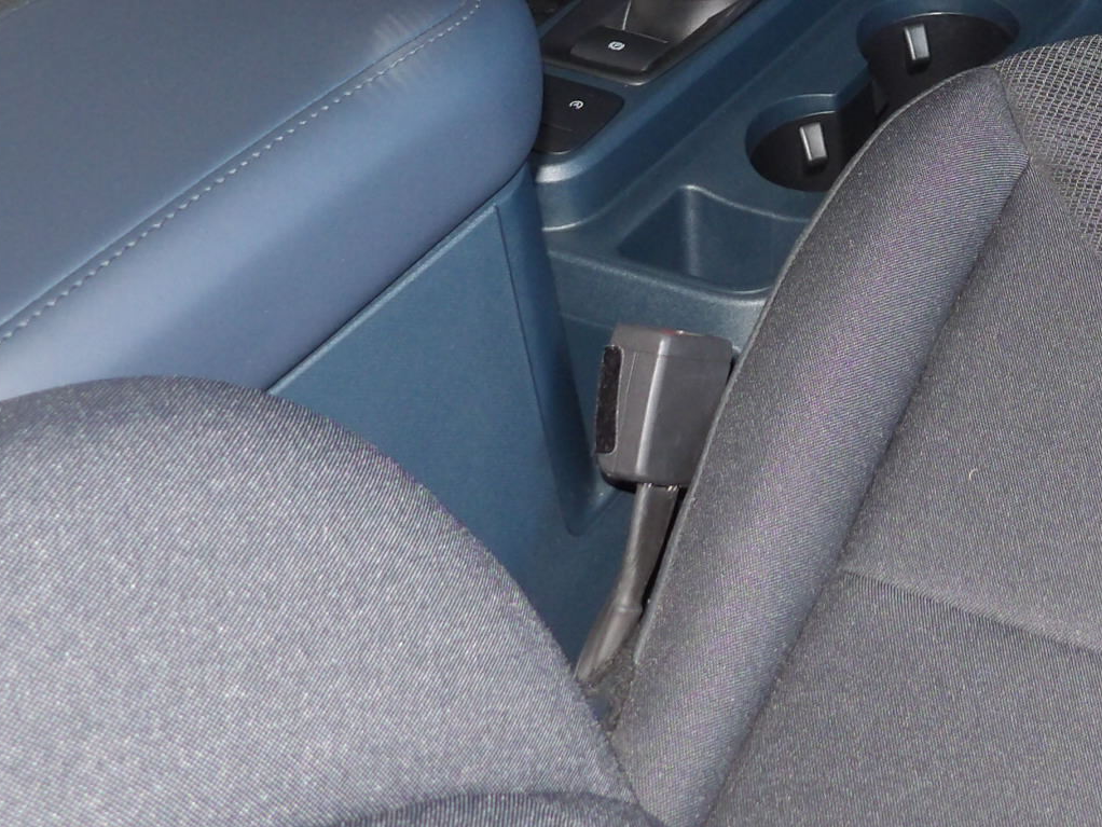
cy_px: -177
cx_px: 1191
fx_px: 2261
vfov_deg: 19.5
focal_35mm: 71
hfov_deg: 25.5
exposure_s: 1/30
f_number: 3.4
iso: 200
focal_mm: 5
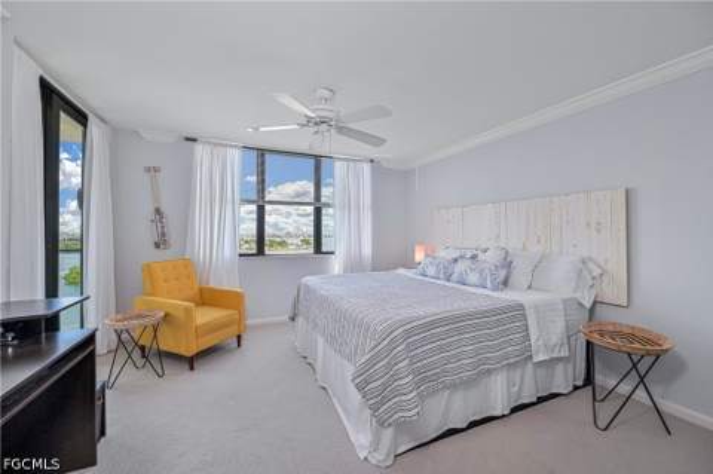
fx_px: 277
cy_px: 237
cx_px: 356
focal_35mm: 14
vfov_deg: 81.1
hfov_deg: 104.3
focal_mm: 14
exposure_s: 1/200
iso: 800
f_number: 6.3
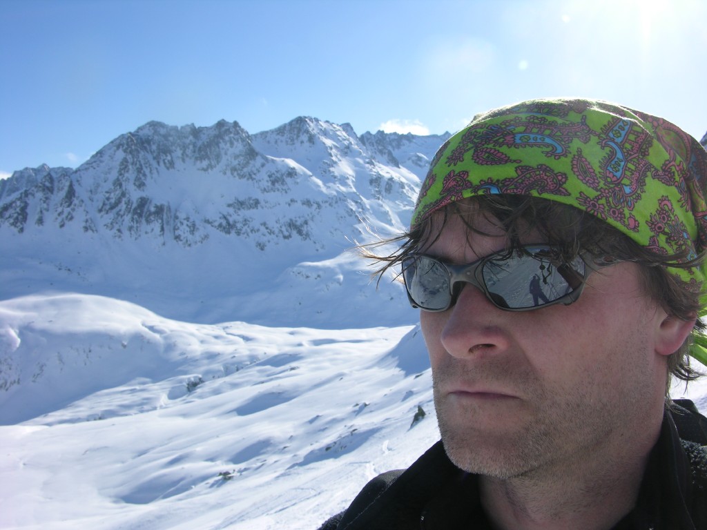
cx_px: 354
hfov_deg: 52.6
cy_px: 265
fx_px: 715
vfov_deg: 40.7
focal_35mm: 35
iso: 50
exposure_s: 1/202
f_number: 8
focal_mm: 8.9
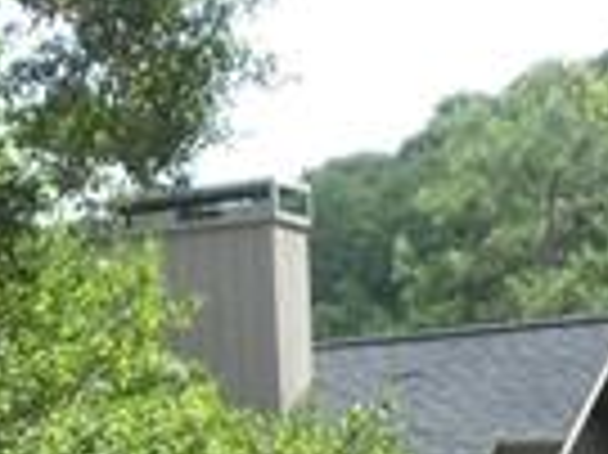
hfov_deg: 9.3
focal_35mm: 209
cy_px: 697
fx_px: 3668
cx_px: -230
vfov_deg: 7.0
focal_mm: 6
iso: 100
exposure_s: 1/250
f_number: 3.5
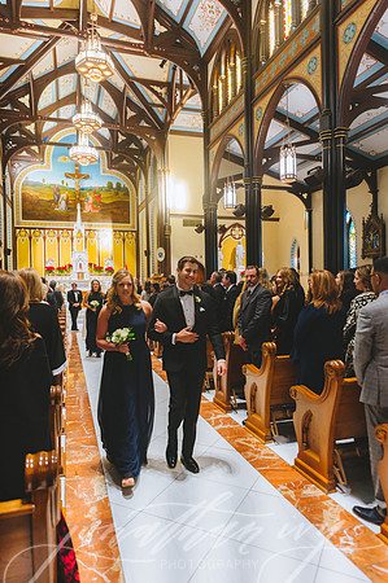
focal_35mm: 24
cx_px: 194
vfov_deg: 73.8
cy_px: 292
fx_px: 389
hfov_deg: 53.0
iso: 2500
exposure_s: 1/250
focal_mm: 24
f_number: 3.2
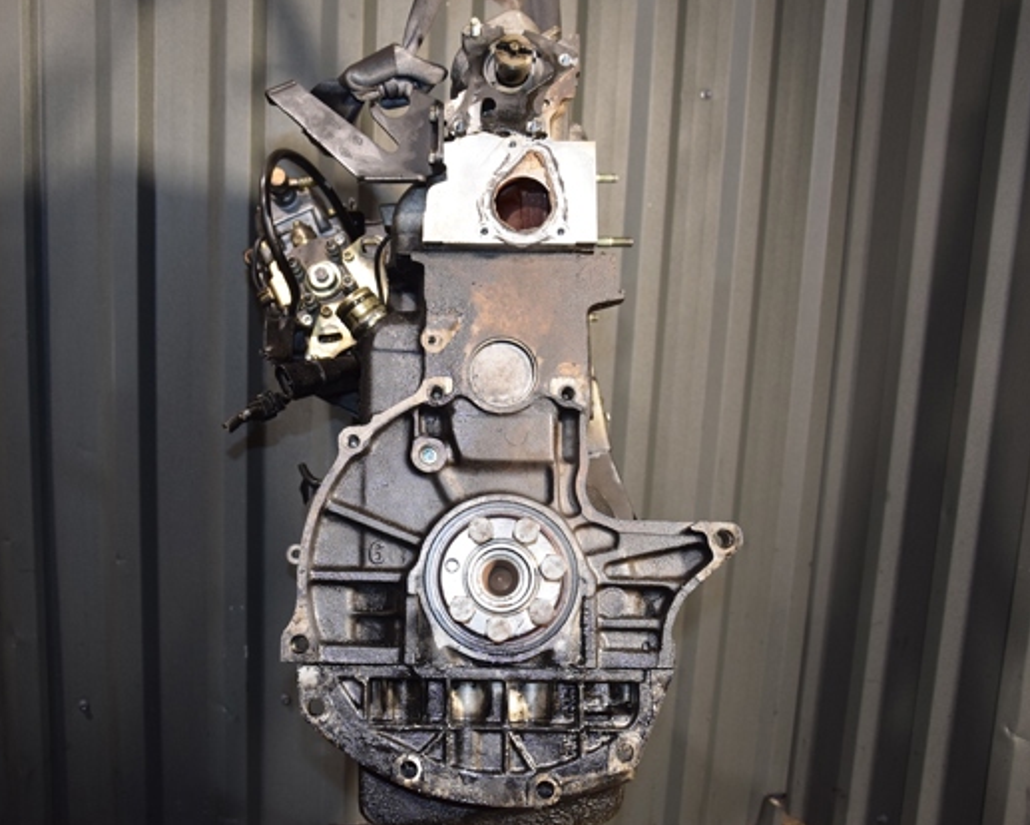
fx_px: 1116
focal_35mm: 37
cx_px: 404
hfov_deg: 49.2
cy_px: 414
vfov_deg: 40.6
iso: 800
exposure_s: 1/80
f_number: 5
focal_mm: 21
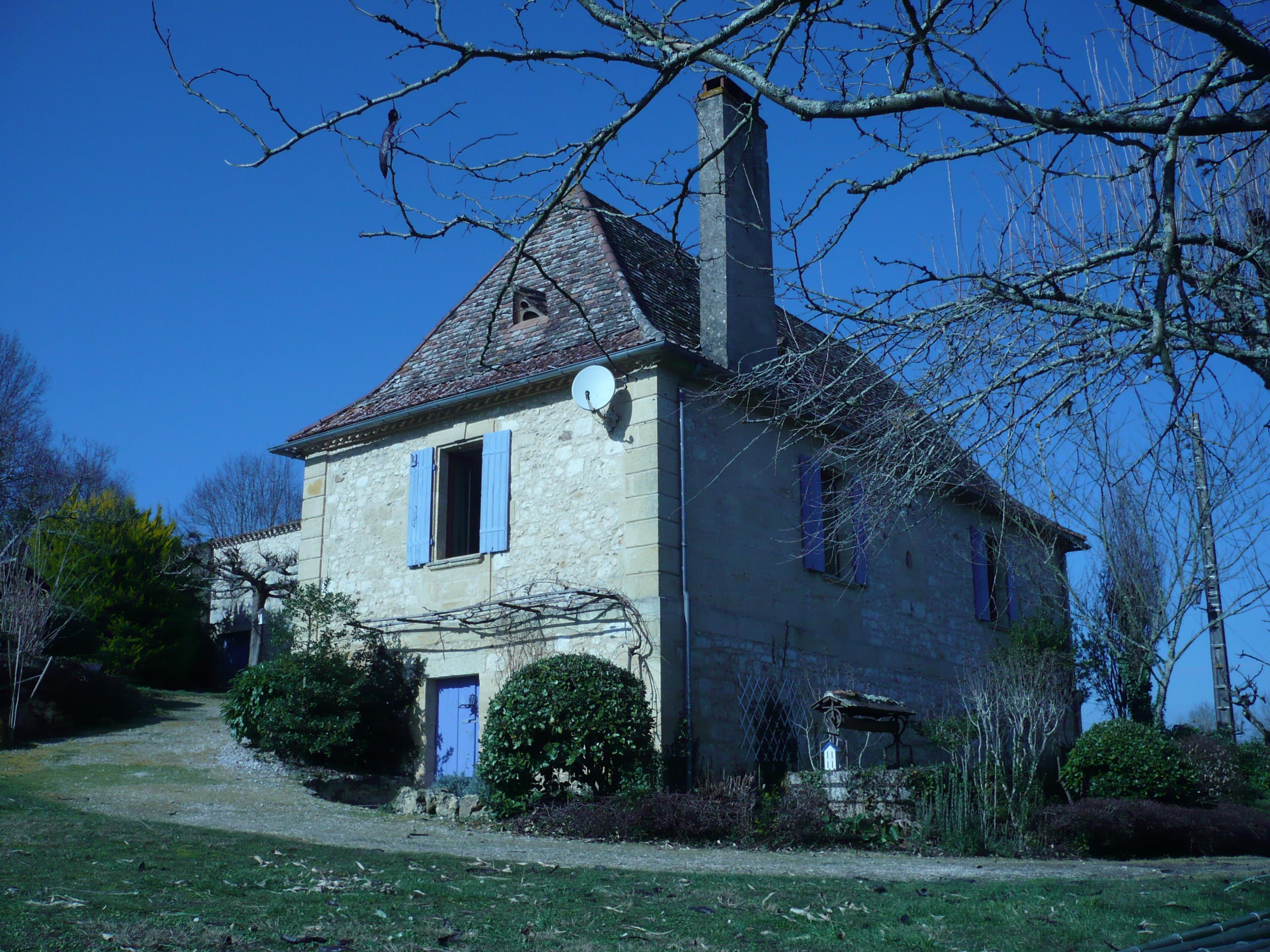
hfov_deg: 52.6
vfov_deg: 40.7
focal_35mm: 35
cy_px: 476
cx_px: 635
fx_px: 1284
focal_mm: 5.8
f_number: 8
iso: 100
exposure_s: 1/500
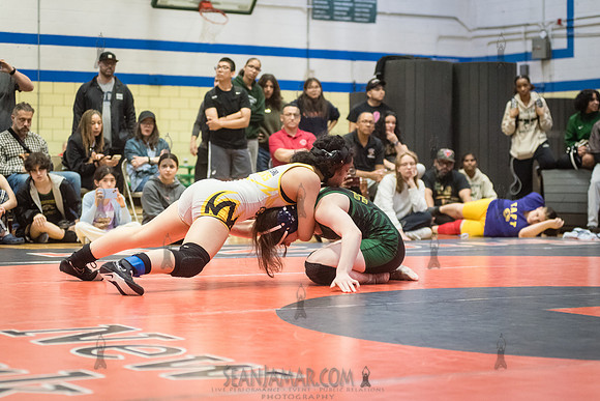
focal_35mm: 84
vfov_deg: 16.2
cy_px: 200
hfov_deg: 24.1
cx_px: 300
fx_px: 1408
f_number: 3.5
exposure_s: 1/400
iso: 8000
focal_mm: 80
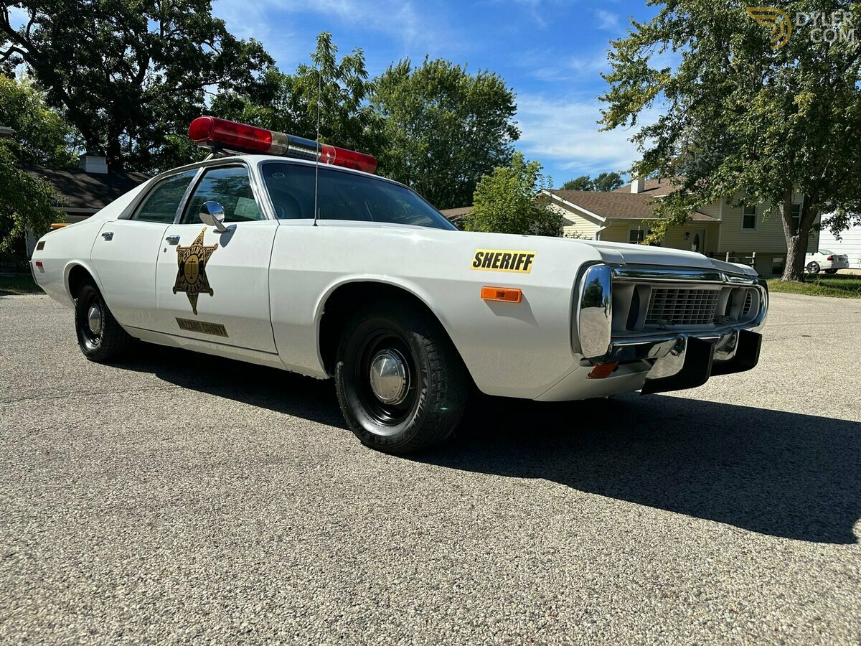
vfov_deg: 56.8
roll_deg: -0.1
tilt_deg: -7.4
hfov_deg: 71.6
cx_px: 430
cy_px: 323
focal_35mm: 24
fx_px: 597
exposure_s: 1/5263
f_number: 1.78
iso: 80
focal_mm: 6.86
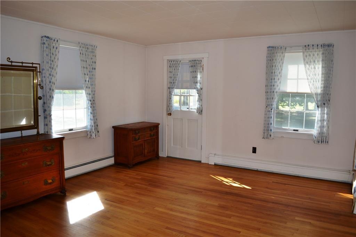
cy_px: 118
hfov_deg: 67.4
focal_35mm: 27
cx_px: 178
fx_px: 267
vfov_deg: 47.9
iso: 125
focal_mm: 18
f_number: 4
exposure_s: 1/125
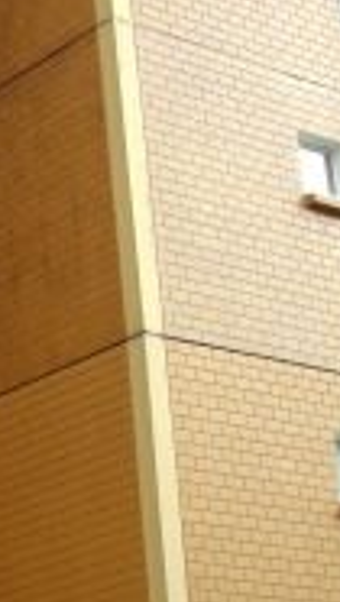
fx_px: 1902
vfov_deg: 18.0
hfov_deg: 10.0
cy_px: 350
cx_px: -133
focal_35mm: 119
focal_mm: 6.2
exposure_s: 1/125
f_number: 2.8
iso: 108
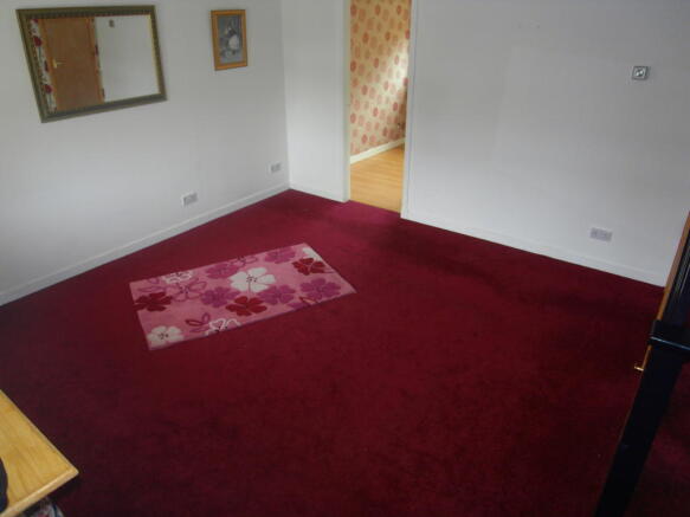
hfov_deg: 71.6
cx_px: 345
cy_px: 258
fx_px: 478
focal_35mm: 24
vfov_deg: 56.8
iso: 100
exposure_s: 1/40
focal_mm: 4.3
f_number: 2.8
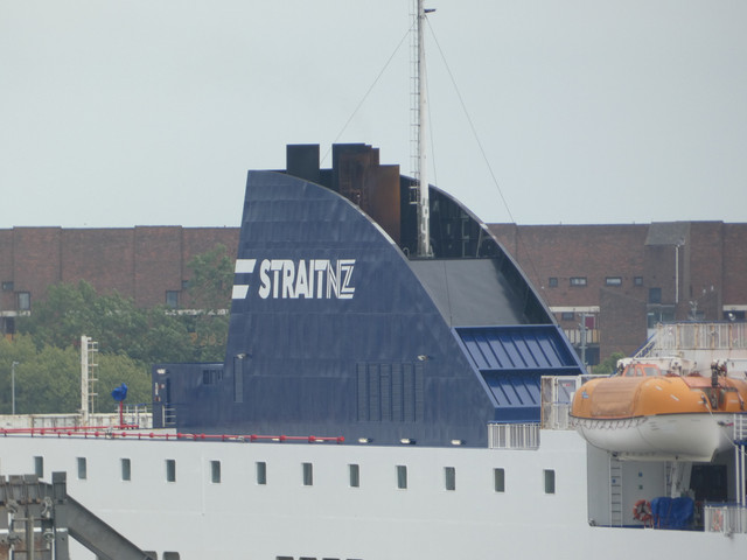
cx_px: 374
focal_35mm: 827
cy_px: 280
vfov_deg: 1.8
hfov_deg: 2.4
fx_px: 17846
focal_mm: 148.1
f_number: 5.6
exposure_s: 1/320
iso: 80
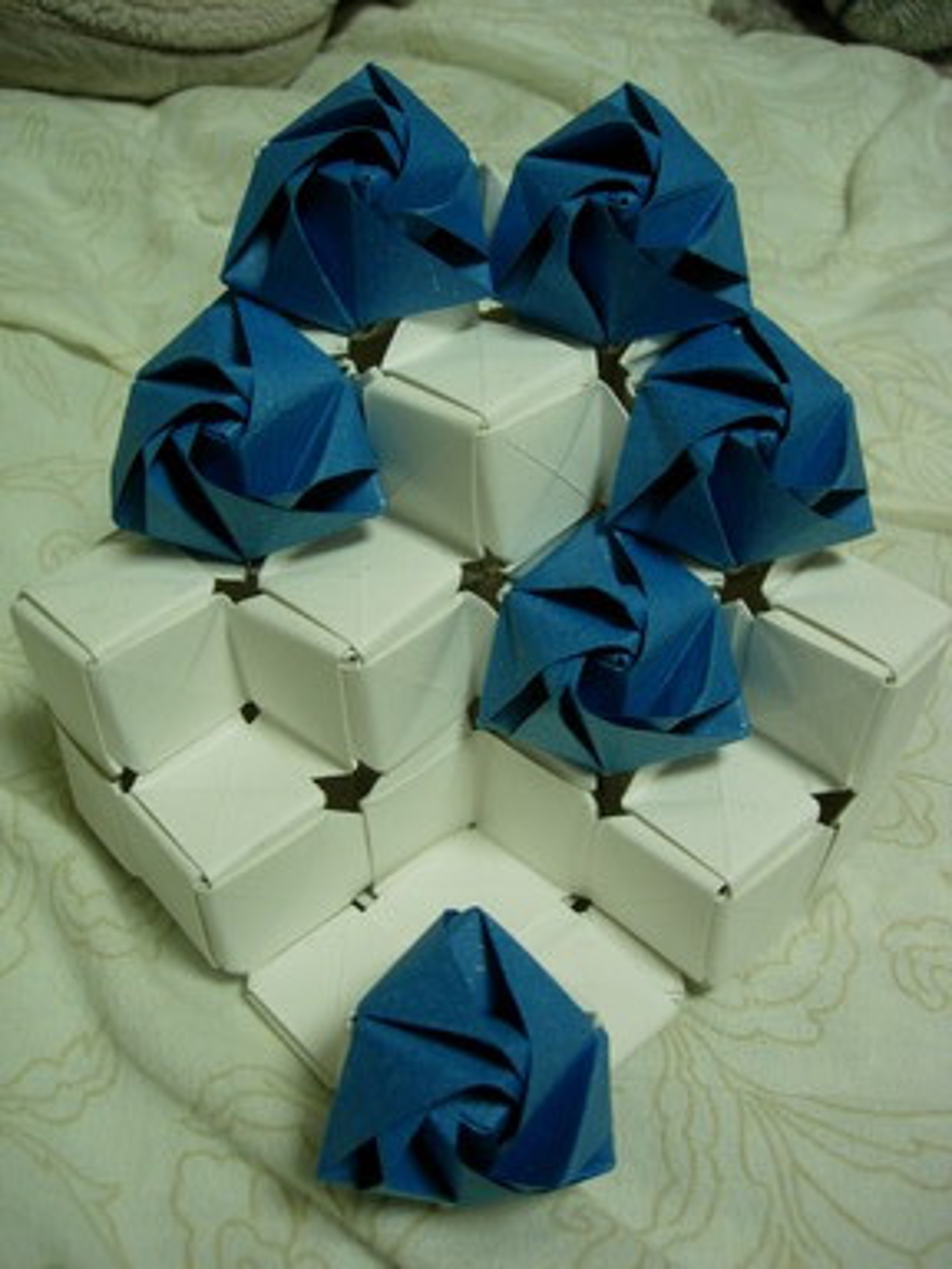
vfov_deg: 49.0
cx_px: 476
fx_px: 1393
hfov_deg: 37.7
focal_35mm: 38
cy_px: 634
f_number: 2.8
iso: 105
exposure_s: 1/32
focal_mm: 7.8
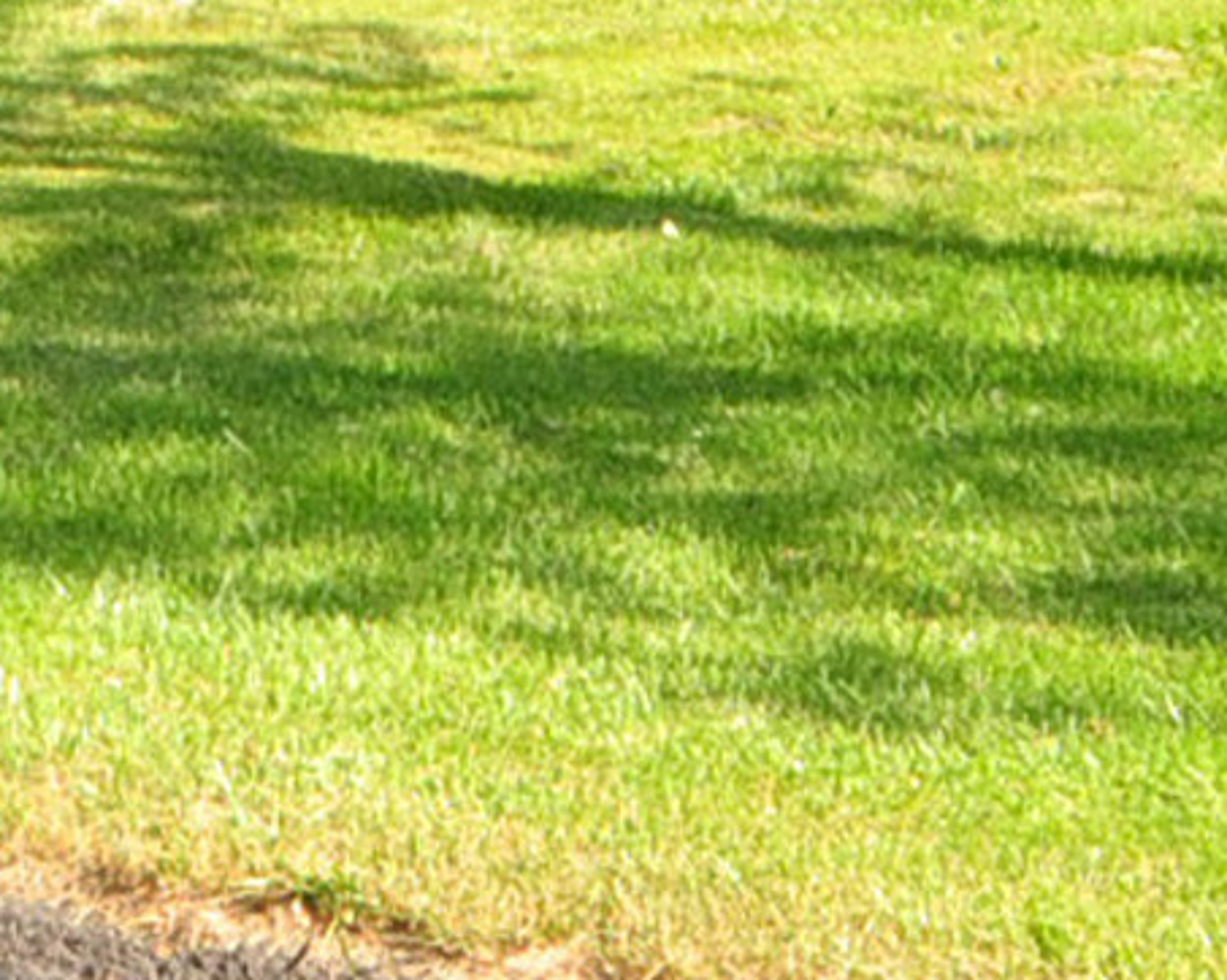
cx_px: 30
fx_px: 3267
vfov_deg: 14.0
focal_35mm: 90
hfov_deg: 20.6
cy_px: -1050
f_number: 8
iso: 320
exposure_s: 1/200
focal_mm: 10
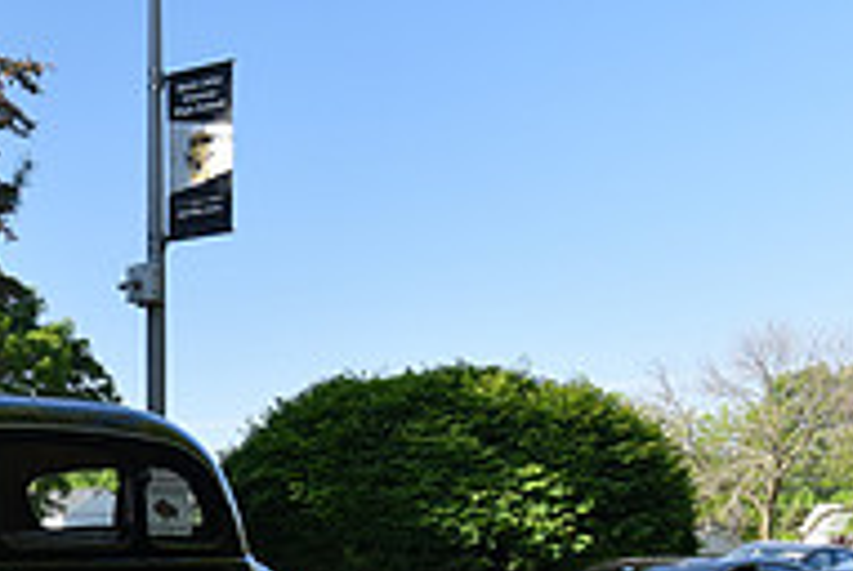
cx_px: -326
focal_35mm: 100
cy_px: 716
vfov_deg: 13.3
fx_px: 2373
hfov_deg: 18.6
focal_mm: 22
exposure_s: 1/160
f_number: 6.3
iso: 400
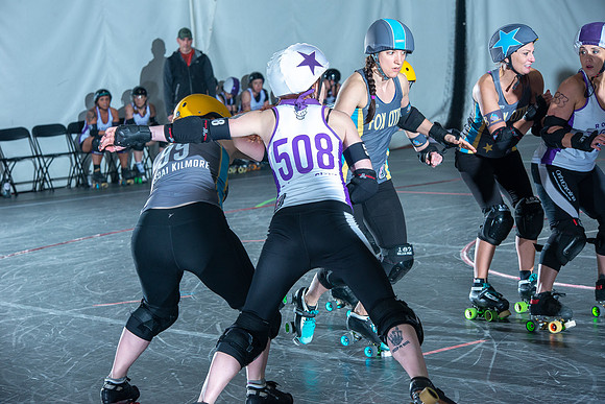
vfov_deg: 11.2
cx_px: 302
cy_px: 202
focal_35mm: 122
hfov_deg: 16.8
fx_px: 2051
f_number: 8
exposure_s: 1/160
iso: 800
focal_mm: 122
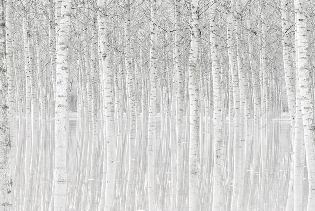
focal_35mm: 156
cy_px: 108
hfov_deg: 13.2
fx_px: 1366
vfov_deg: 8.8
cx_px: 145
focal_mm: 120
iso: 200
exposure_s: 1/4
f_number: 14
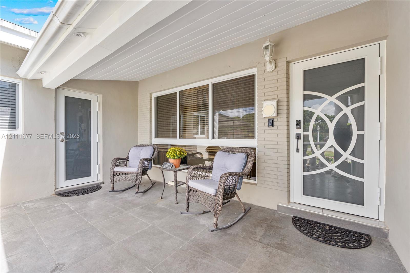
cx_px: 205
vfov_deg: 81.2
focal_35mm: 14
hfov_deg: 104.3
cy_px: 136
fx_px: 159
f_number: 8
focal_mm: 14
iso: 100
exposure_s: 1/13
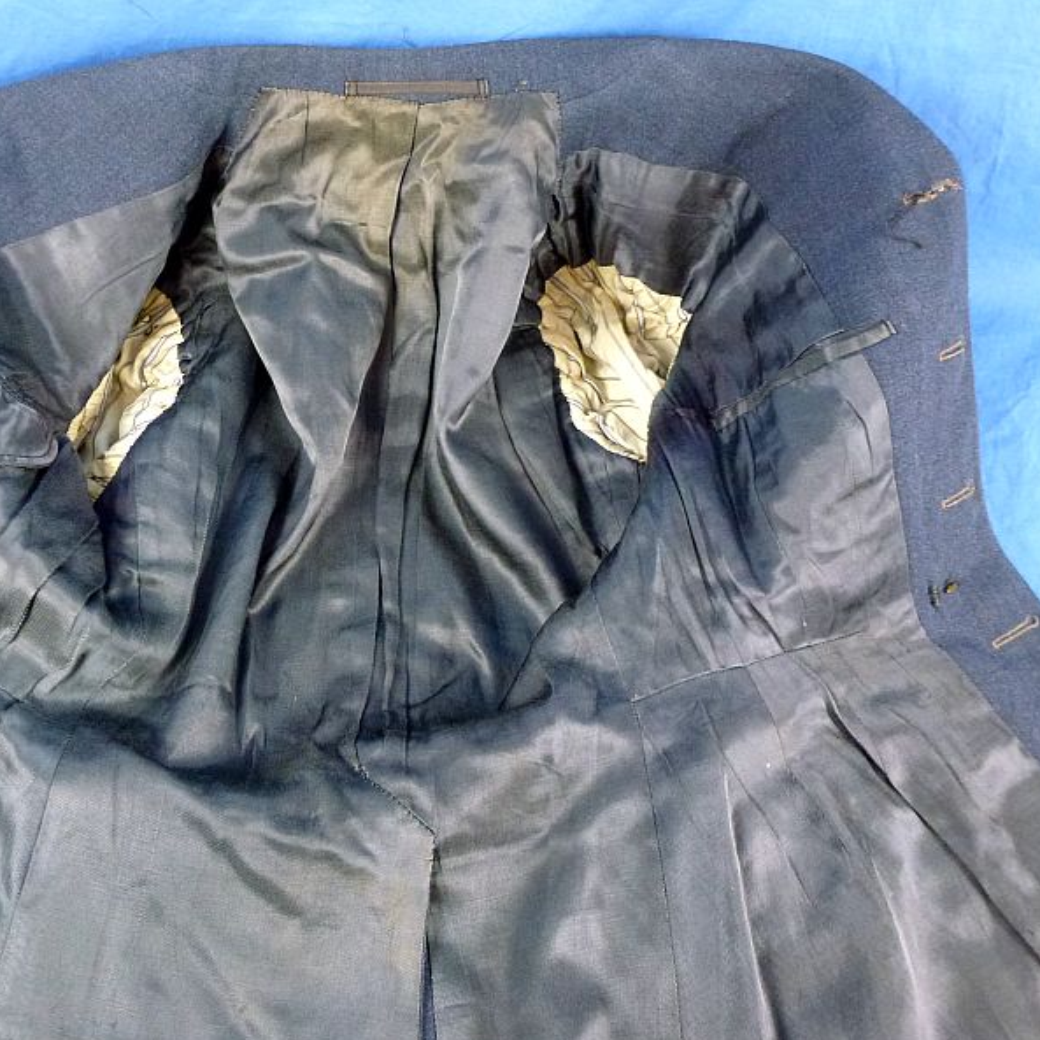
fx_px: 1054
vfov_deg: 52.5
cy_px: 523
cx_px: 386
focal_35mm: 31
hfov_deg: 51.9
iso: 400
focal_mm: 4.7
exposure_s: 1/40
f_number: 3.4
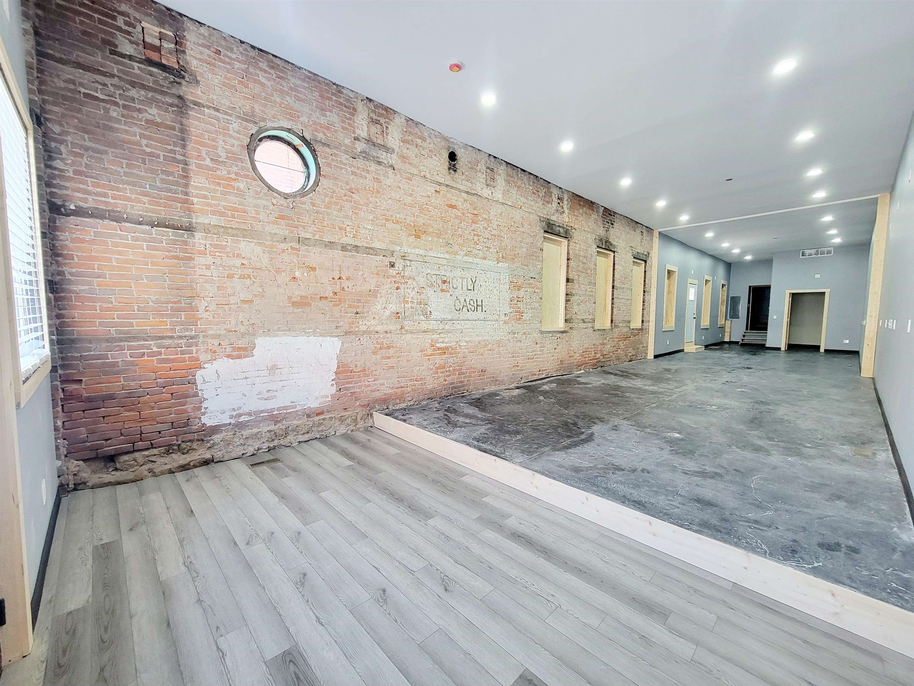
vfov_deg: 89.9
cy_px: 343
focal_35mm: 13
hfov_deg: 106.2
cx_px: 457
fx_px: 343
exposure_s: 1/60.2
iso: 250
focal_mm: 2.2
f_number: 2.2
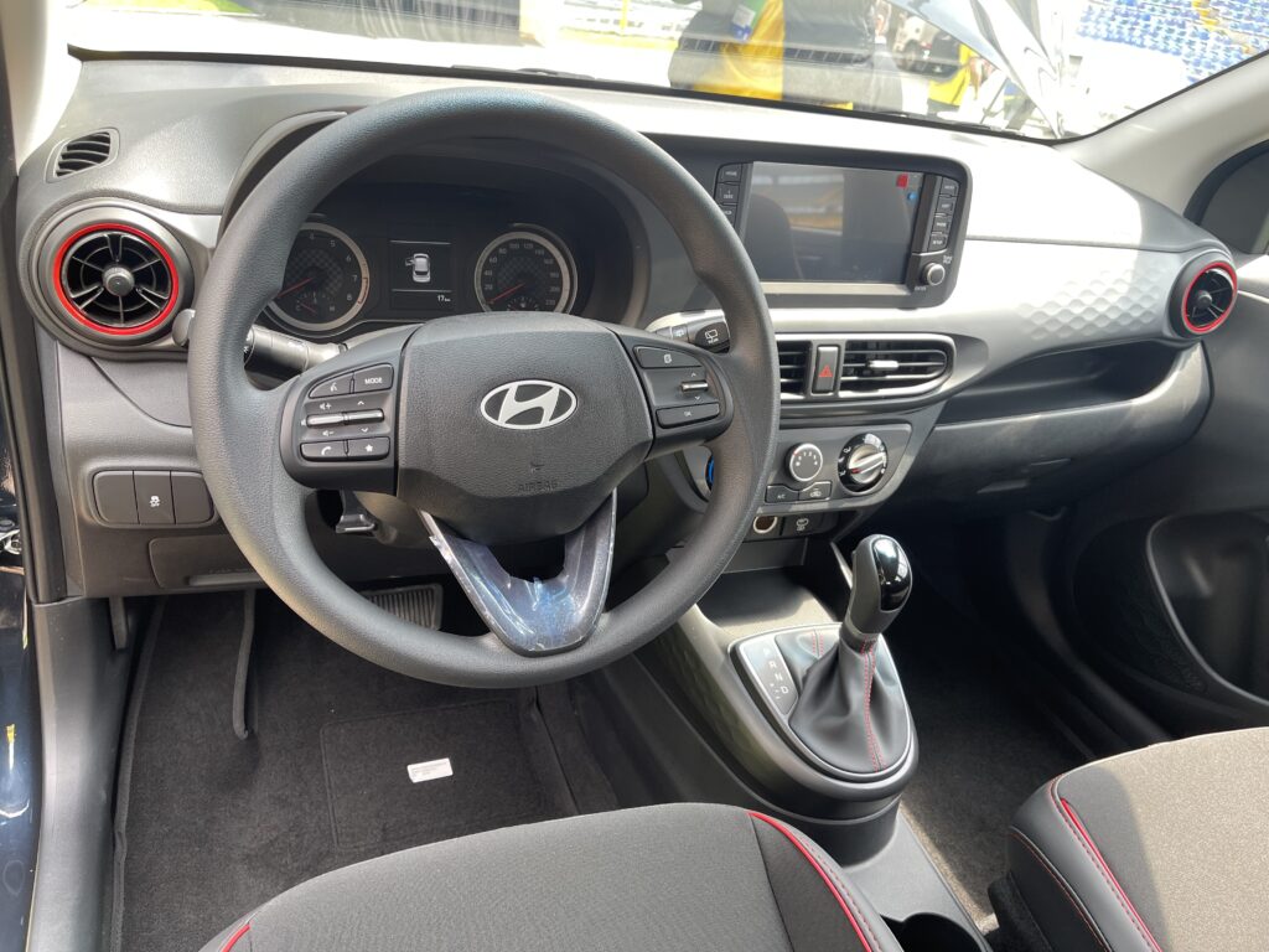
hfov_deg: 69.4
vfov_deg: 54.9
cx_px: 634
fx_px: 916
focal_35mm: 25
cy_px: 476
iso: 64
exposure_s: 1/121
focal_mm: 5.1
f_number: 1.6
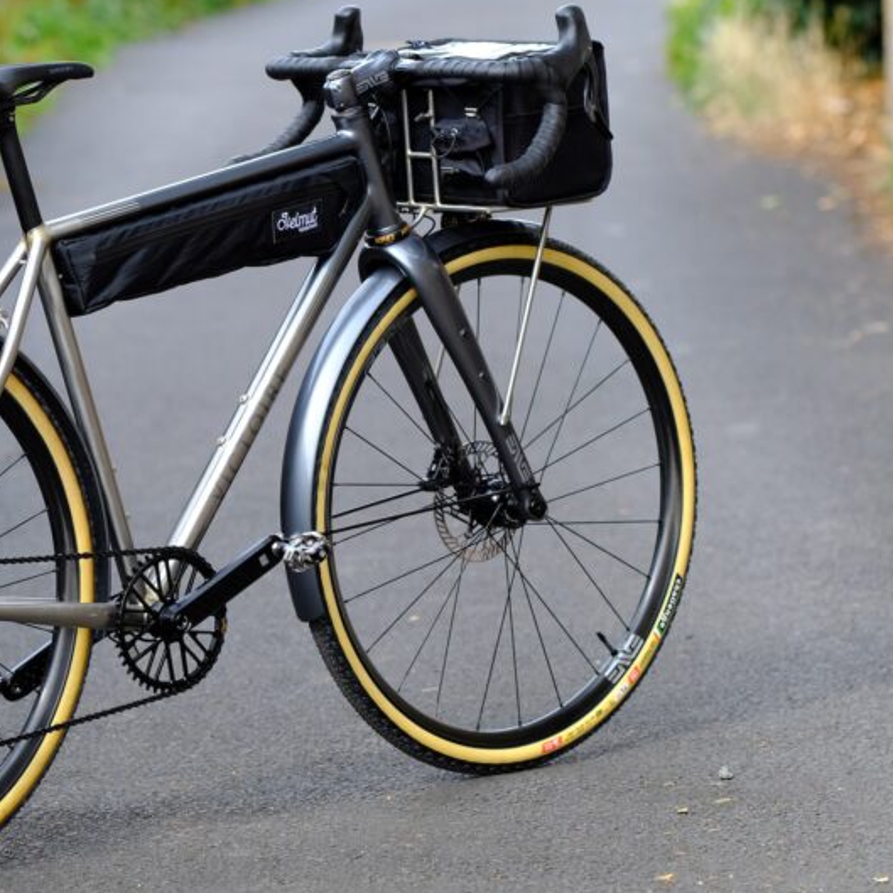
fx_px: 6479
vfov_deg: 7.9
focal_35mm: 222
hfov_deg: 7.9
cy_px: 396
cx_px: 98
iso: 320
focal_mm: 90
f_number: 2.8
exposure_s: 1/800
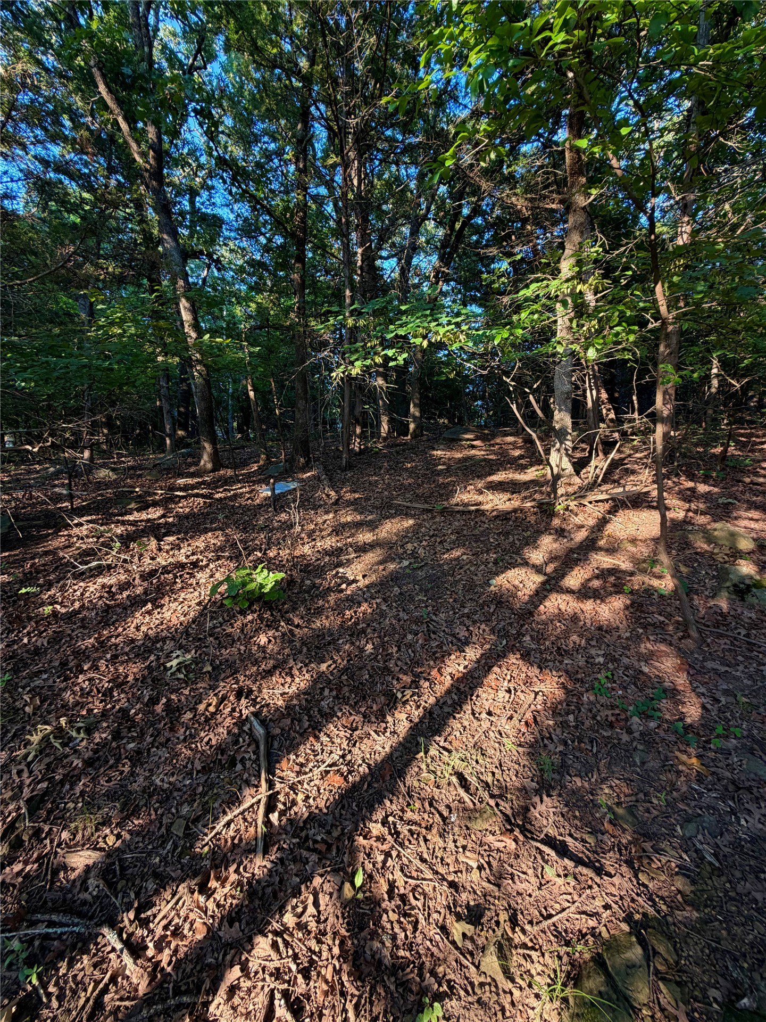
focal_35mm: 14
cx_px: 383
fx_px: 413
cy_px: 511
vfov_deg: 102.1
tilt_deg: -4.7
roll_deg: +0.0
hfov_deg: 85.7
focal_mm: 2.22
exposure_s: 1/121
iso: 100
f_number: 2.2
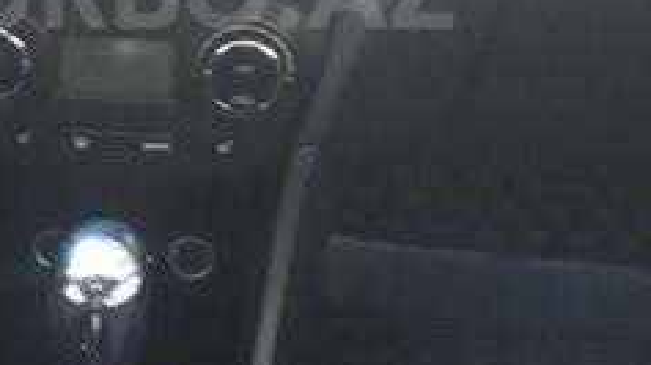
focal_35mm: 82
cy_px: -12
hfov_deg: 25.6
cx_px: 173
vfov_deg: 14.4
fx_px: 1415
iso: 160
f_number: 1.9
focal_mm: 3.6
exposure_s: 1/20
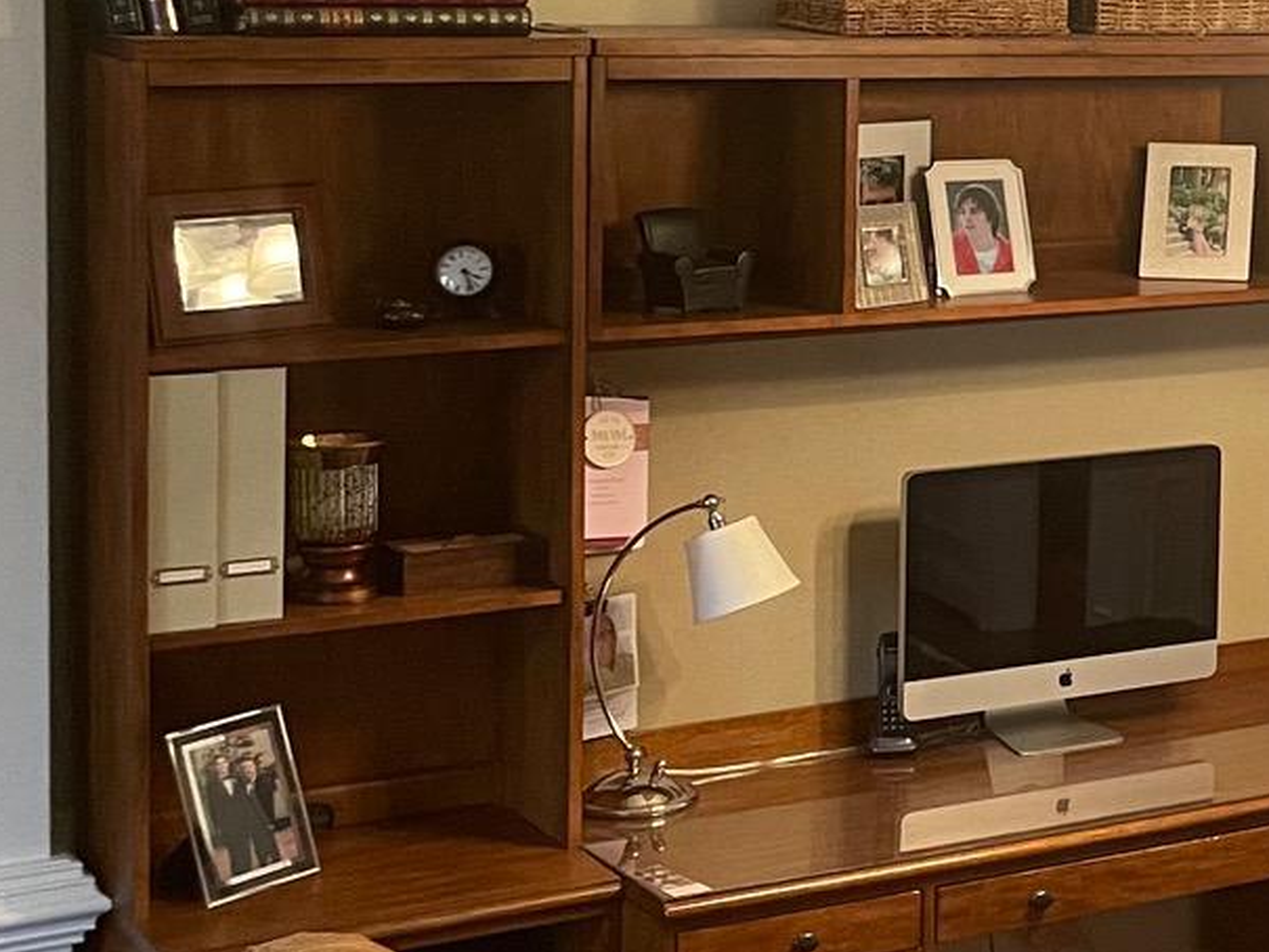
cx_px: 1833
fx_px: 3227
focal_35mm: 88
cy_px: 195
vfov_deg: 16.7
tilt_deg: -4.0
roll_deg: -1.4
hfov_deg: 19.7
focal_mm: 4.2
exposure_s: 1/60
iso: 320
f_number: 1.6
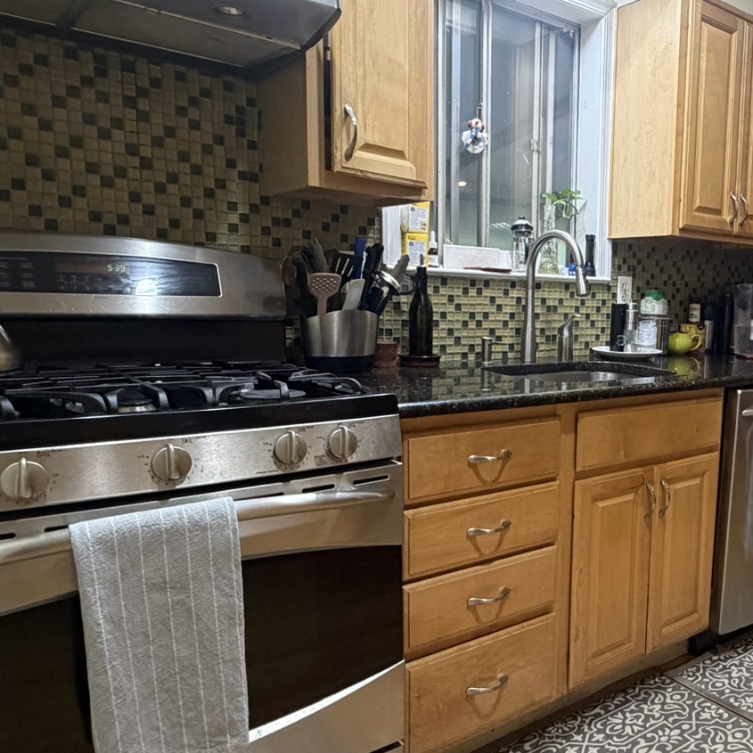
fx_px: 738
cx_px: 614
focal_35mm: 30
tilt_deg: -7.5
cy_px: 392
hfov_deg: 50.4
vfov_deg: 54.0
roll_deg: -2.1
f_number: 2.2
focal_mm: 2.22
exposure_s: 1/60
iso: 400
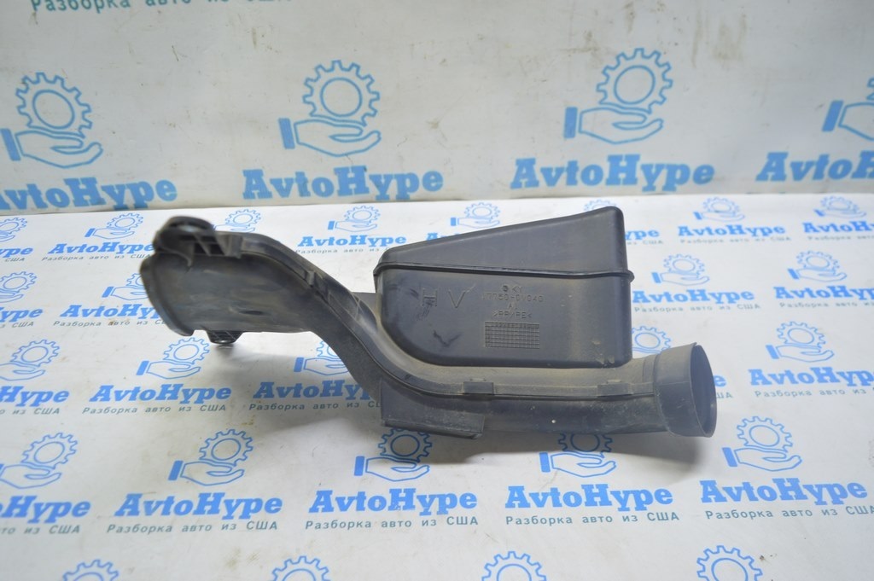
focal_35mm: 30
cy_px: 290
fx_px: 728
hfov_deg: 62.0
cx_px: 437
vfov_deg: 43.5
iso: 400
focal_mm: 20
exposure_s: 1/40
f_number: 3.5
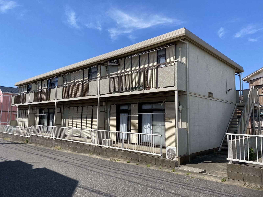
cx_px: 132
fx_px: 198
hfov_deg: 67.3
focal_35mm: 26
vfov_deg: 53.1
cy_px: 98
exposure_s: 1/2817
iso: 32
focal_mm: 4.25
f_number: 1.8
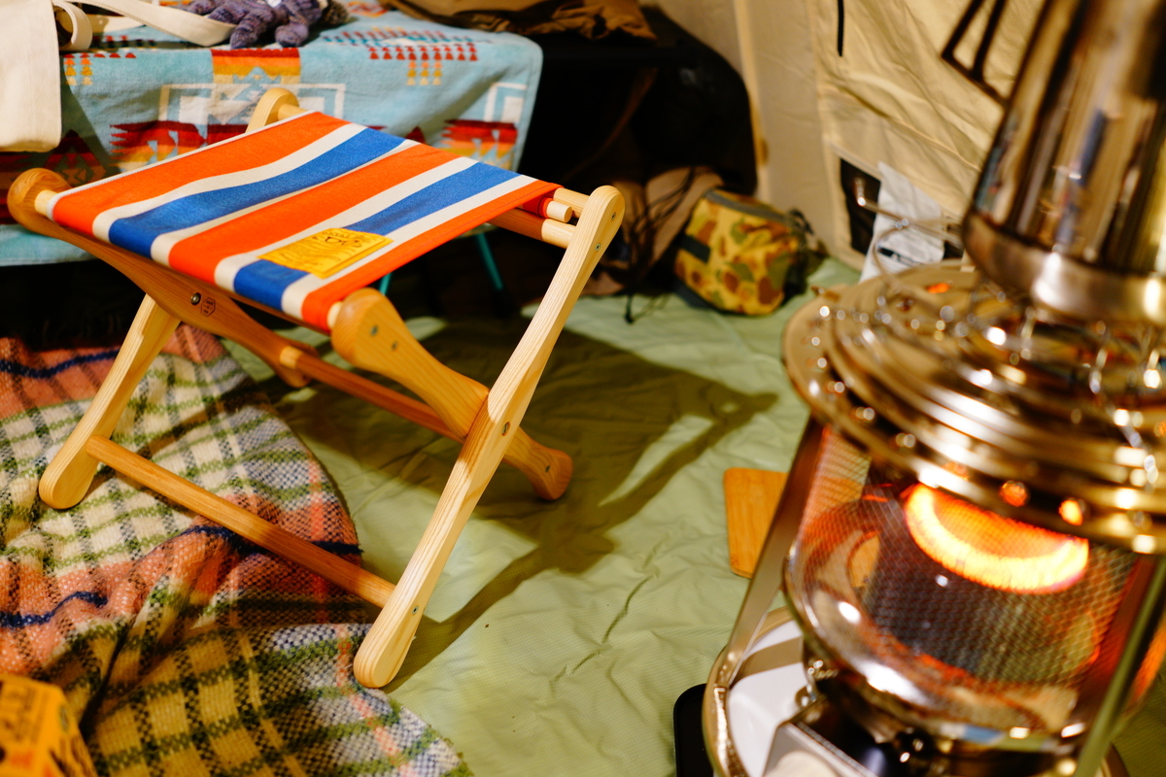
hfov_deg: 54.4
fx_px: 1134
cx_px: 583
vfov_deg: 37.9
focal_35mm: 35
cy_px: 388
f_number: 2
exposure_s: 1/2
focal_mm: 35
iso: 500
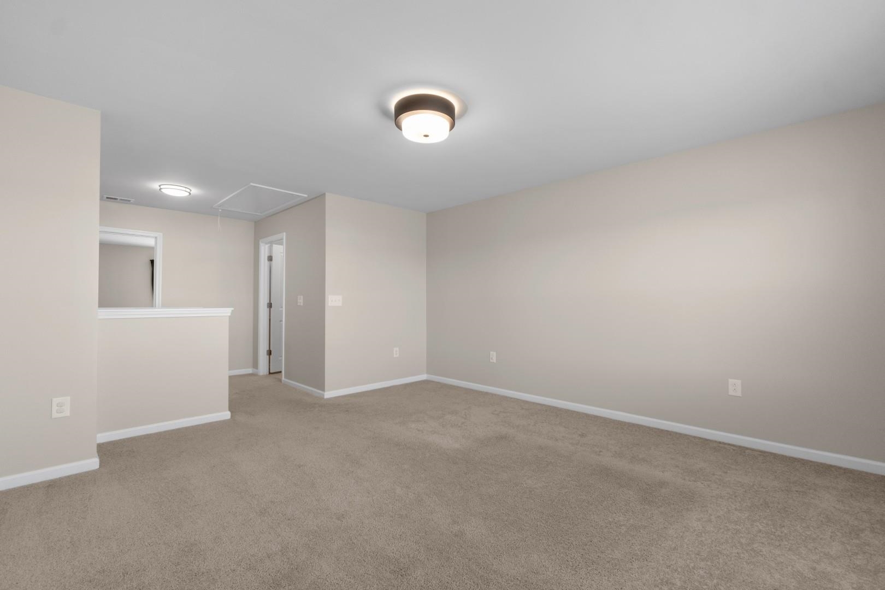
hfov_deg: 100.4
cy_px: 295
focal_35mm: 15
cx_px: 442
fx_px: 369
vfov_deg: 77.3
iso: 100
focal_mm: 10
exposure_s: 1/25
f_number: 4.5
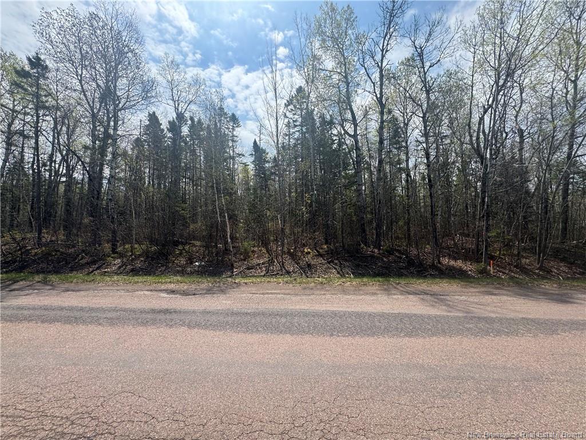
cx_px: 293
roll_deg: +0.6
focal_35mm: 14
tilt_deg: +2.0
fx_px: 237
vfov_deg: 85.7
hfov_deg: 102.1
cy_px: 220
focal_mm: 2.22
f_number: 2.2
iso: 40
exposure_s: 1/1299
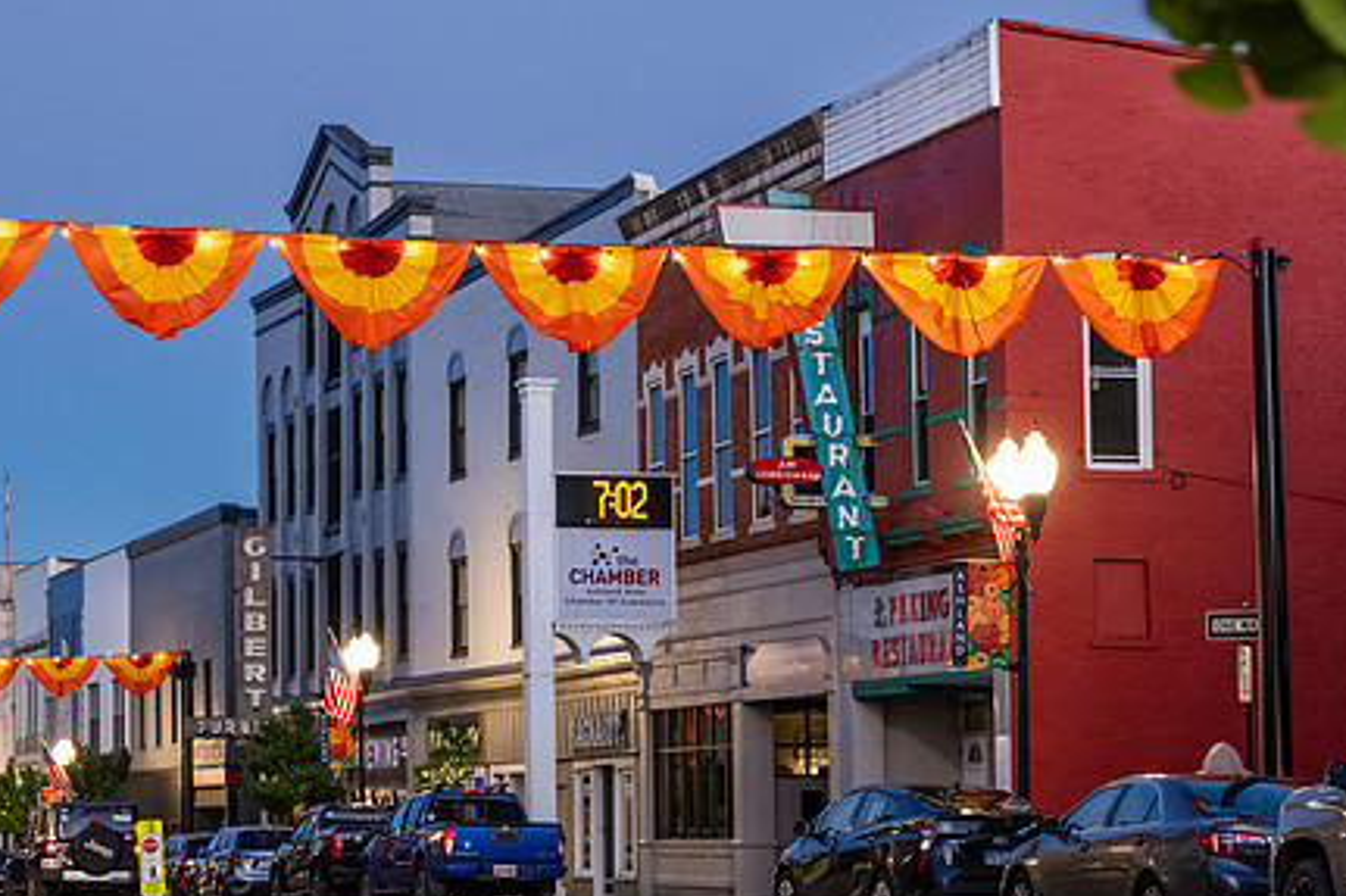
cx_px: 450
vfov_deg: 13.5
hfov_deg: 20.2
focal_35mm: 101
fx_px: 3775
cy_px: 545
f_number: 7.1
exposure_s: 1/40
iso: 2000
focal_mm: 75
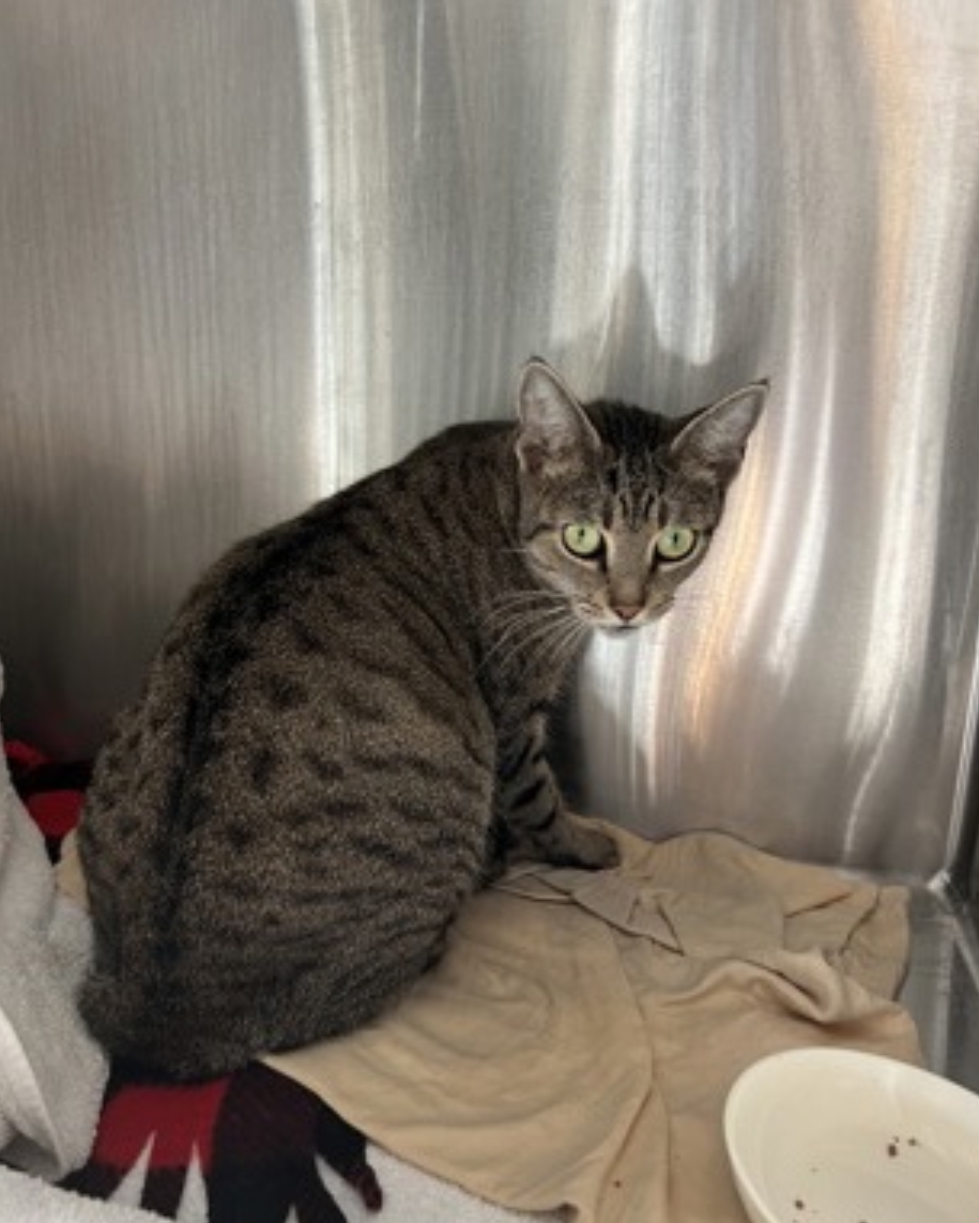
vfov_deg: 62.1
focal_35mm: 28
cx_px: 493
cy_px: 668
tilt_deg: -14.6
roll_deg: -2.1
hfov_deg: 51.5
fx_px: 1014
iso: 160
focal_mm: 5.7
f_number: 1.5
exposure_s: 1/60
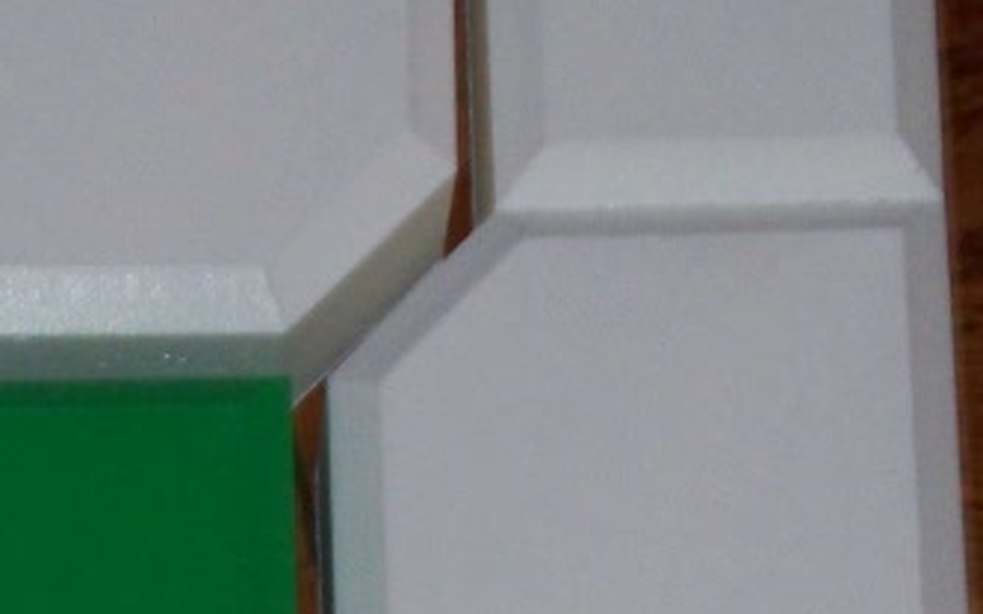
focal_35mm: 326
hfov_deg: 6.4
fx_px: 8732
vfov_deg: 4.0
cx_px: -165
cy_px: 1148
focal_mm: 16.86
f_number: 3.4
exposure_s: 1/50
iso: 200
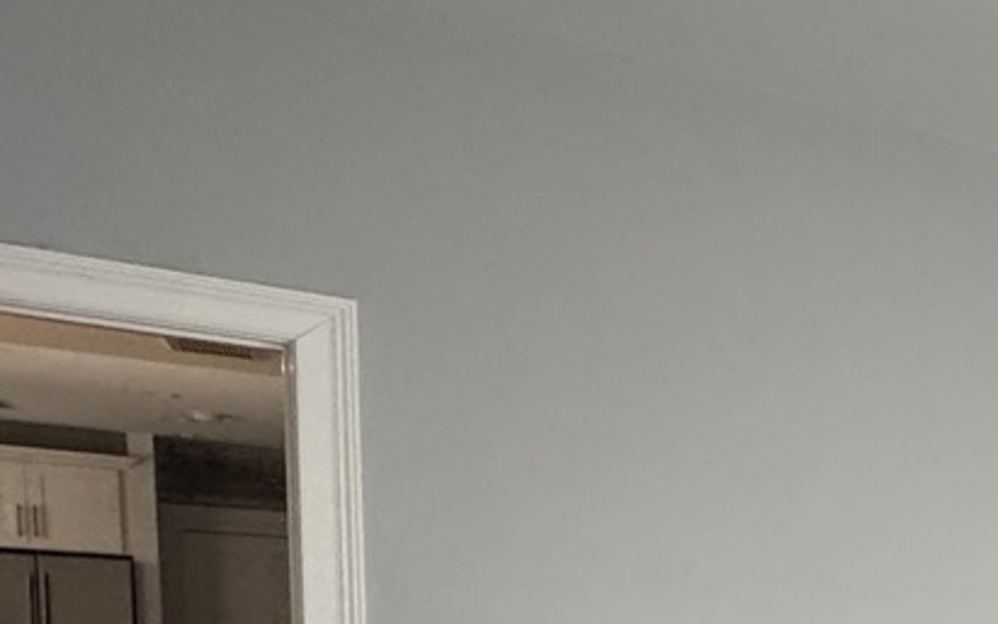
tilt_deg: -5.7
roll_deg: -2.0
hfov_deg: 25.6
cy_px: 789
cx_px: 1593
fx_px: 1415
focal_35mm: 52
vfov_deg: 22.5
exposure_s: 1/88
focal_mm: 2.22
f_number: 2.2
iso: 320
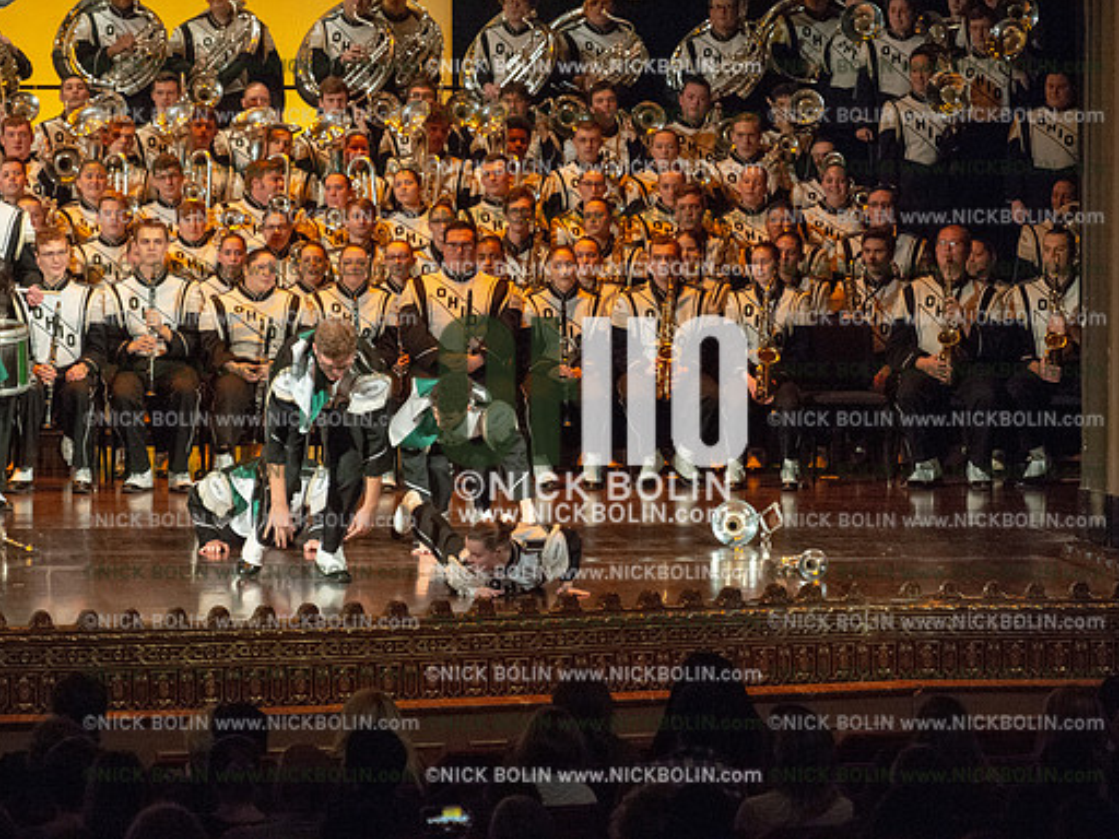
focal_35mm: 207
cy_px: 420
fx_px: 6692
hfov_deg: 9.6
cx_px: 592
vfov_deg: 7.2
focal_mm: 190
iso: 8000
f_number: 5.6
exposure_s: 1/320
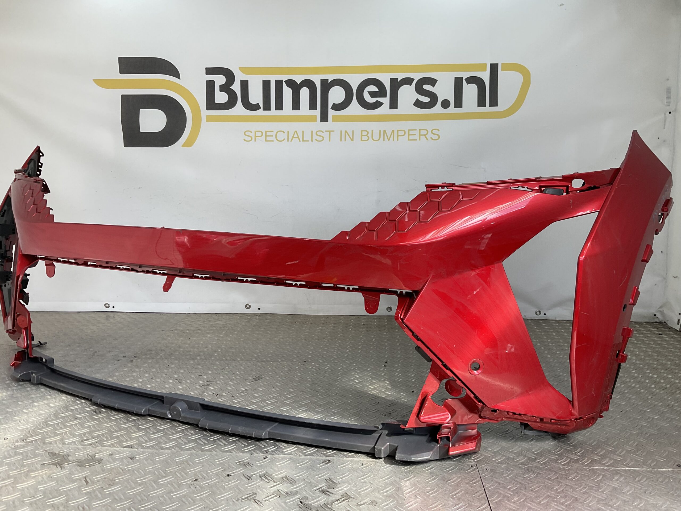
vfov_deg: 48.2
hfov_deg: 61.7
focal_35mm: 29
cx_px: 340
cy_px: 256
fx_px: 571
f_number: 1.8
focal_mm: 3
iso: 16
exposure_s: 1/327
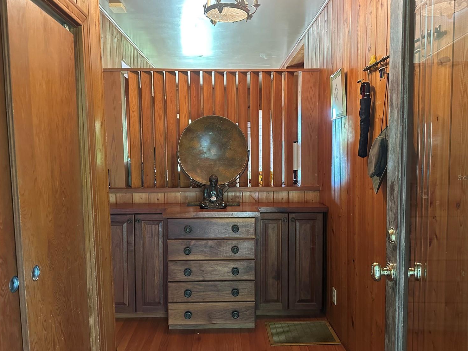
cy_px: 177
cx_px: 234
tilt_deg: -4.7
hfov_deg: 67.3
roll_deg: -0.7
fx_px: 352
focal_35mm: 26
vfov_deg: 53.1
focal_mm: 6.86
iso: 640
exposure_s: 1/40
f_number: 1.78
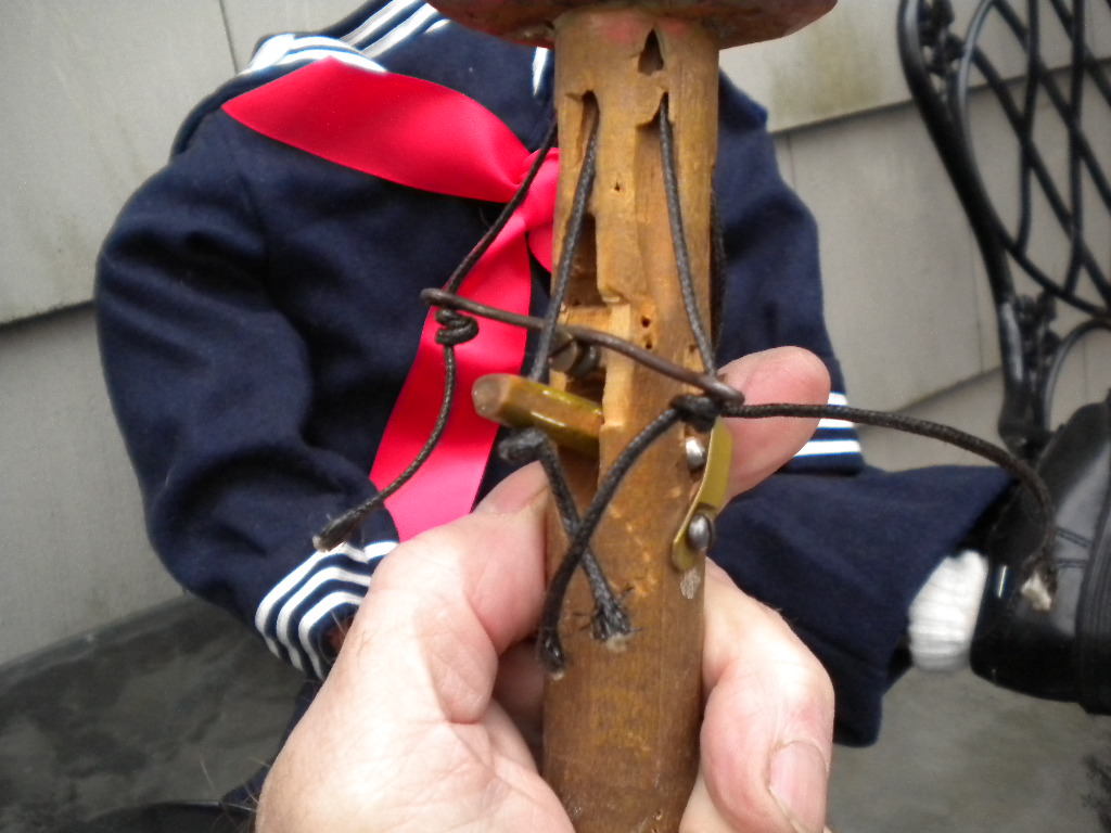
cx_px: 556
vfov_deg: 40.7
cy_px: 416
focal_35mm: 35
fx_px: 1123
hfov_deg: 52.6
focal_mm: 6.3
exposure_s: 1/60
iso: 400
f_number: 3.1
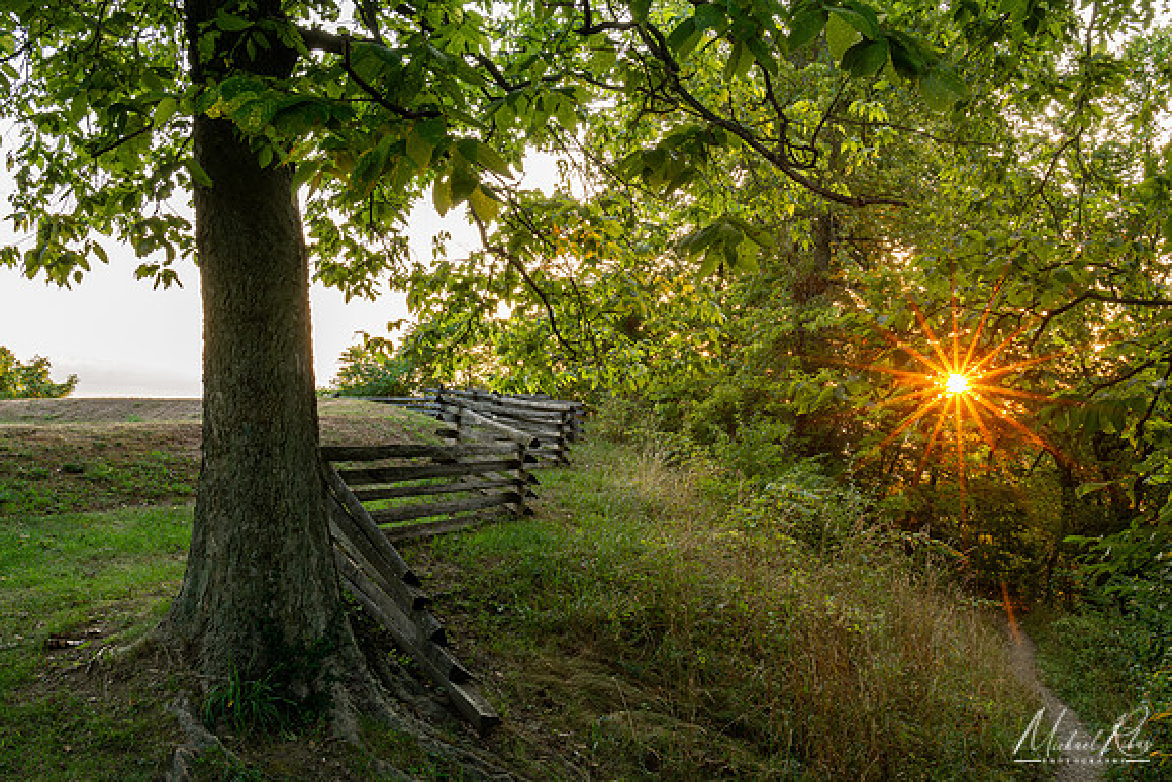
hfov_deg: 61.9
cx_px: 586
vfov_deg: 43.6
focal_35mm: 30
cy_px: 391
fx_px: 977
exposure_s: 1/2.5
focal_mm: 20
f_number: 14
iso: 100
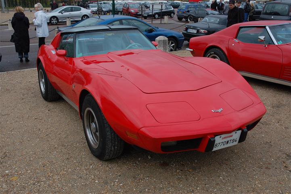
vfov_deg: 33.0
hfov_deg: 47.9
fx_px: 327
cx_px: 146
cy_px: 97
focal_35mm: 40
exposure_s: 1/250
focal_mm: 27
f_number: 8
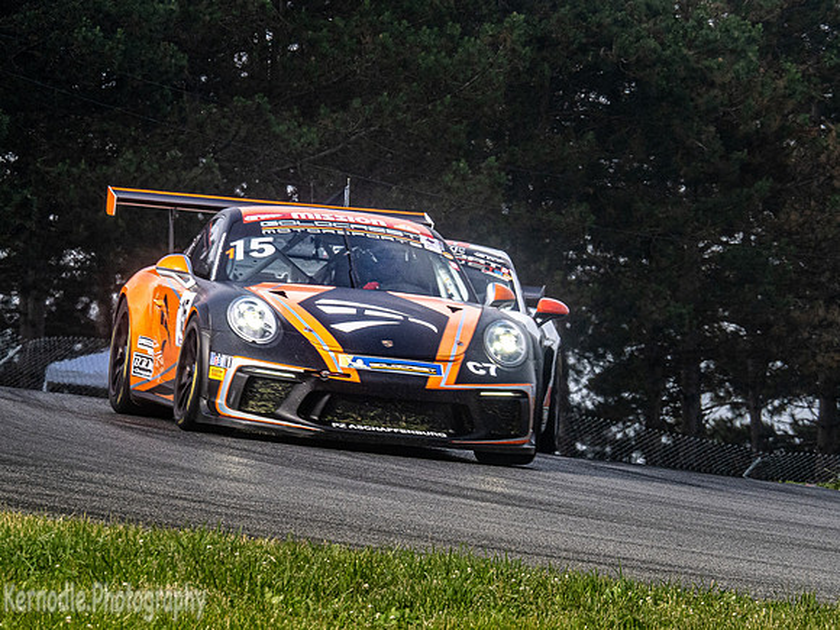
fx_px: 12707
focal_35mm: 524
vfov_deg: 2.8
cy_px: 367
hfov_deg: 3.8
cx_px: 318
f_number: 13
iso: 400
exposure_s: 1/320
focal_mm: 210
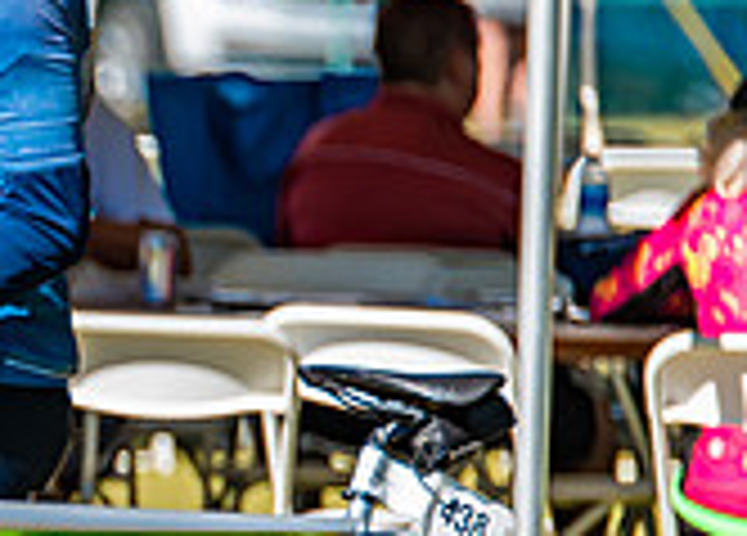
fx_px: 14210
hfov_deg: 3.0
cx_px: -543
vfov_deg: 2.2
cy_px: 334
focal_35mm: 669
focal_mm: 175
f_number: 2.8
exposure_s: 1/1000
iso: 100
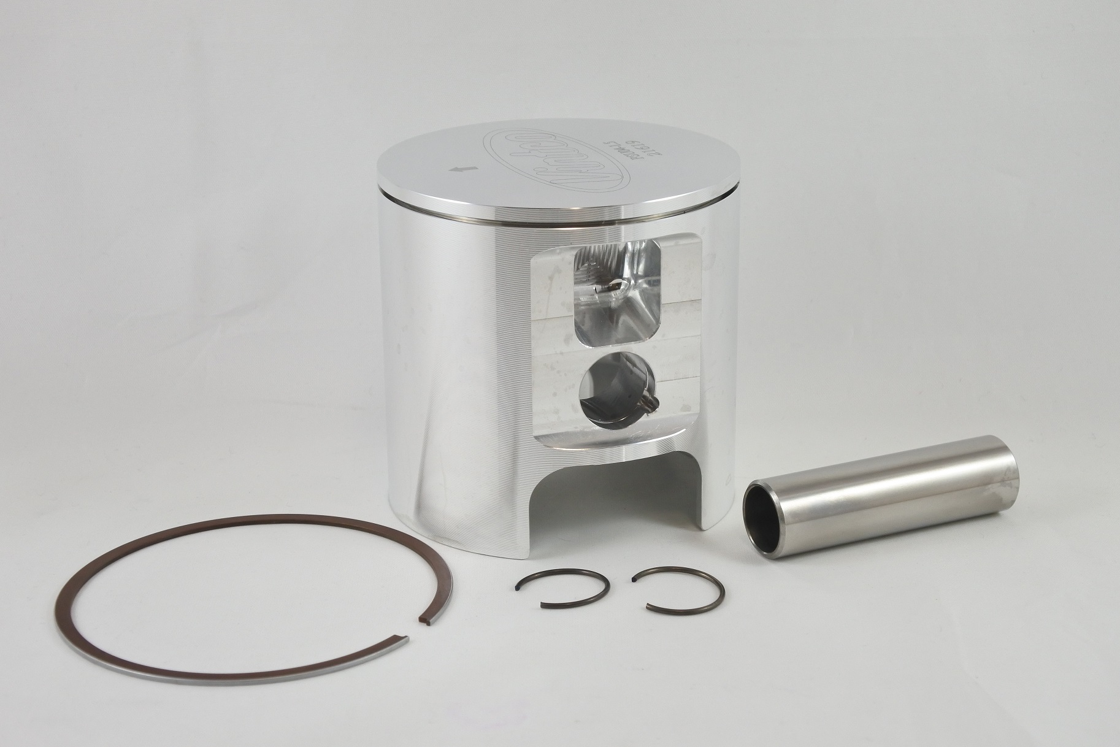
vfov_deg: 23.8
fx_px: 1773
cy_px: 374
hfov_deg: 35.0
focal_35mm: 57
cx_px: 560
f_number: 4.8
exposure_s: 1/160
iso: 400
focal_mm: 21.4
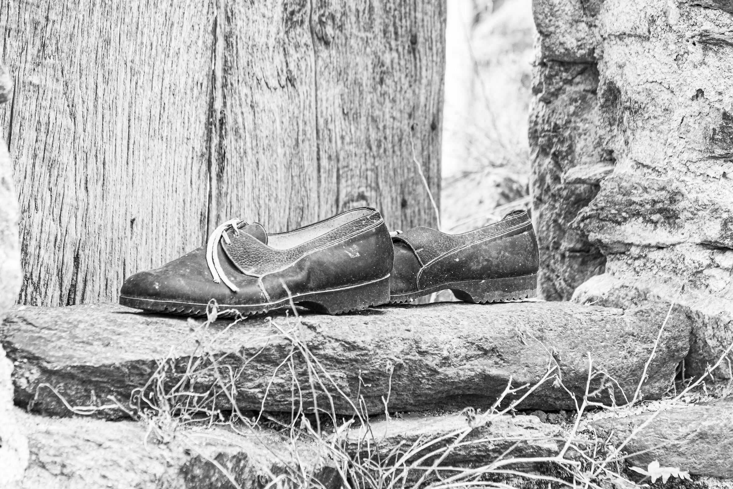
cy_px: 244
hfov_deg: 19.5
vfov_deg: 13.0
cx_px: 366
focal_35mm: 105
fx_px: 2138
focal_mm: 70
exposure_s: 1/60
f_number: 4
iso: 100
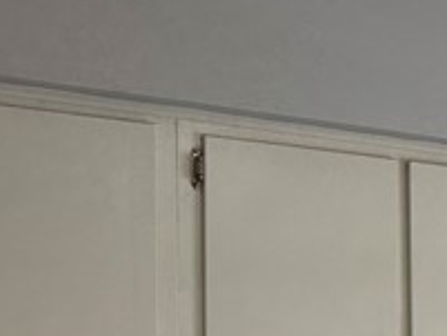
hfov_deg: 14.0
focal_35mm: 122
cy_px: 507
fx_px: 1576
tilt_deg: -1.6
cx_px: 845
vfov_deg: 11.6
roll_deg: -1.1
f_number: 1.78
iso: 100
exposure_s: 1/120
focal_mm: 6.76
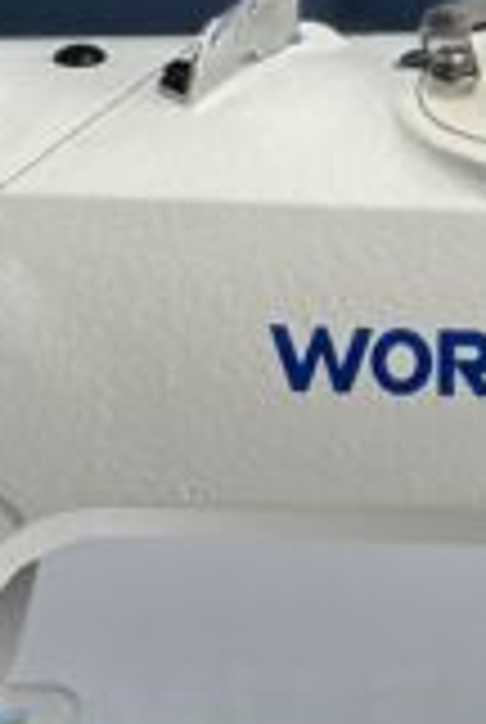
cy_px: -99
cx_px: 886
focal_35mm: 268
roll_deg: +0.2
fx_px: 5403
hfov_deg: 5.1
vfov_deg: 7.6
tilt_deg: -25.1
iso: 50
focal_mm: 5.96
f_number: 1.6
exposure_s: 1/90
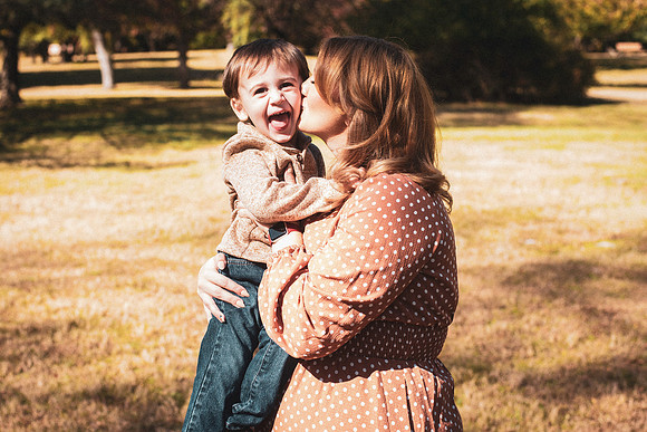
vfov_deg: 21.0
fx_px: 1165
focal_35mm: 65
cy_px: 246
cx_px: 277
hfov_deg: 31.0
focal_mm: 50
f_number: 4
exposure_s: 1/200
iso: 125
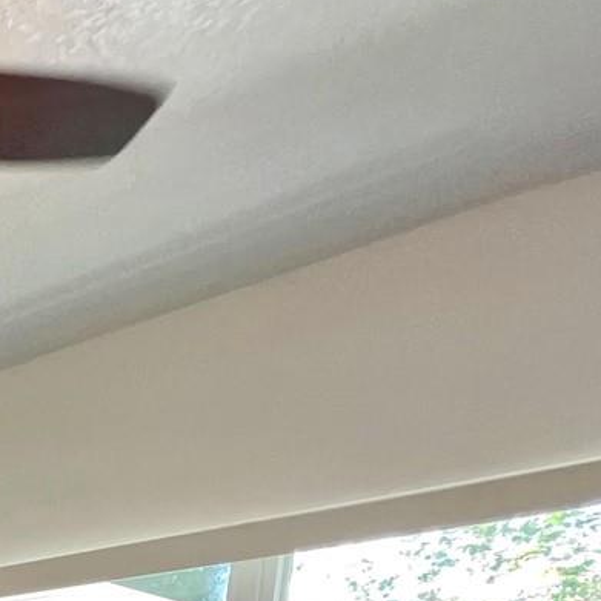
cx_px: -603
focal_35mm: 47
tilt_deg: -5.8
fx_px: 923
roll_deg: -1.4
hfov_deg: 19.4
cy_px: 905
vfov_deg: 26.2
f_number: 1.8
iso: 200
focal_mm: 1.57
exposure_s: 1/120
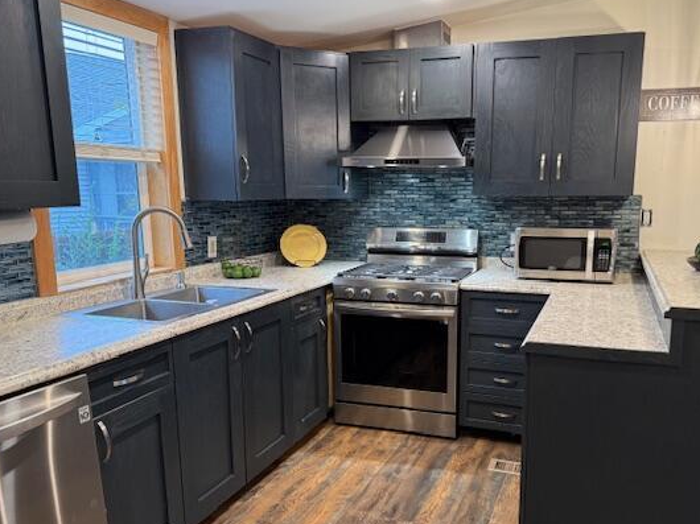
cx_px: 409
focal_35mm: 29
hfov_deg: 61.3
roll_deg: +0.0
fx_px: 586
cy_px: 300
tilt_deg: -9.5
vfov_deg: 48.0
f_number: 1.78
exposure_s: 1/60
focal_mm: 6.76
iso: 250
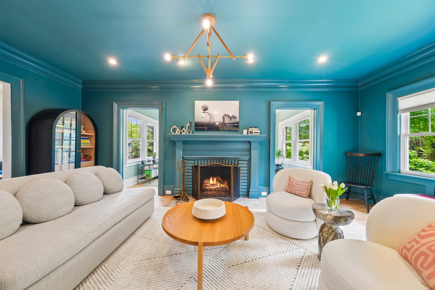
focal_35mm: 12
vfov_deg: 90.0
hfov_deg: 112.6
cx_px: 218
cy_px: 145
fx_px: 145
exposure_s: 1/3.33
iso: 200
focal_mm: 8
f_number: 8
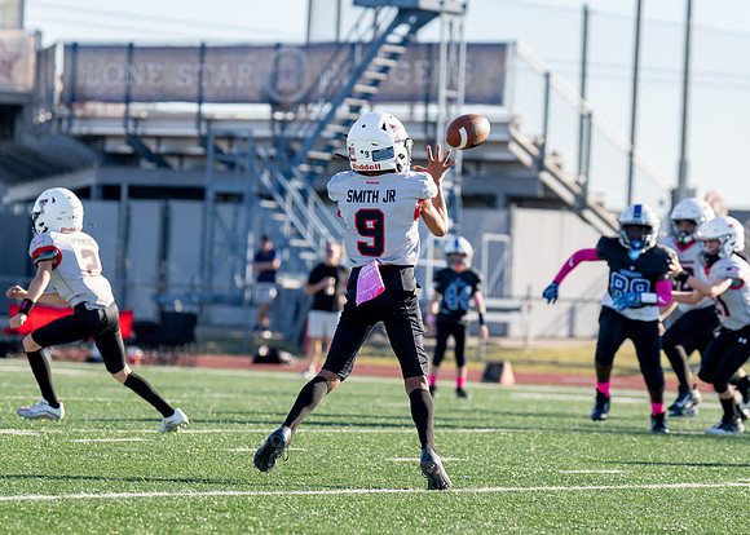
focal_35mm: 216
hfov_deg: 9.3
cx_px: 410
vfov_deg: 6.7
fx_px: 4604
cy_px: 276
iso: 160
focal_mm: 108
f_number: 2.8
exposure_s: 1/2000
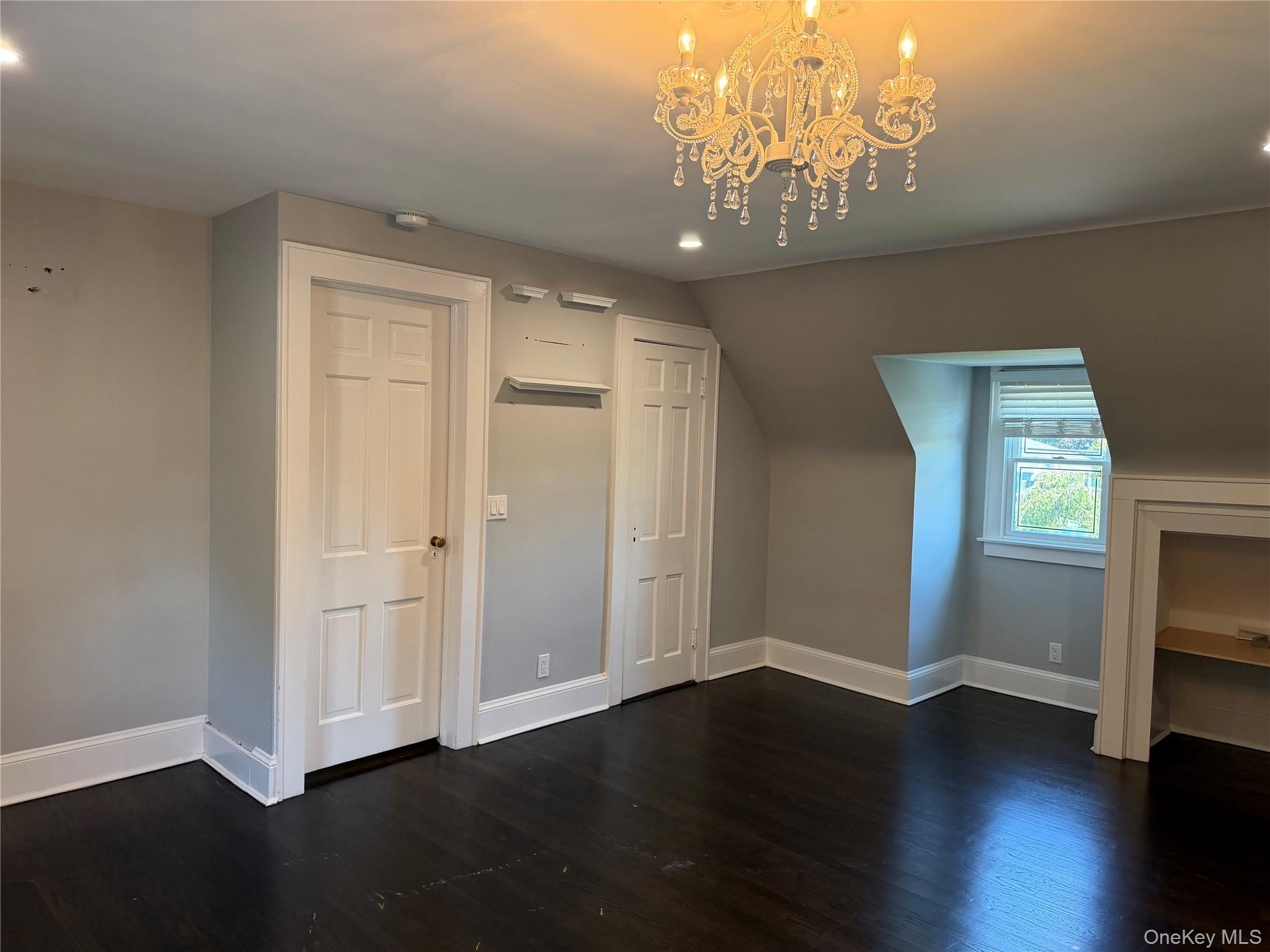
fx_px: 881
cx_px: 635
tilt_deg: -3.1
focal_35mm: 24
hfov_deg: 71.6
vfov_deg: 56.8
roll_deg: -1.4
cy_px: 476
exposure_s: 1/122
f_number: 1.78
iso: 200
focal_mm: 6.76
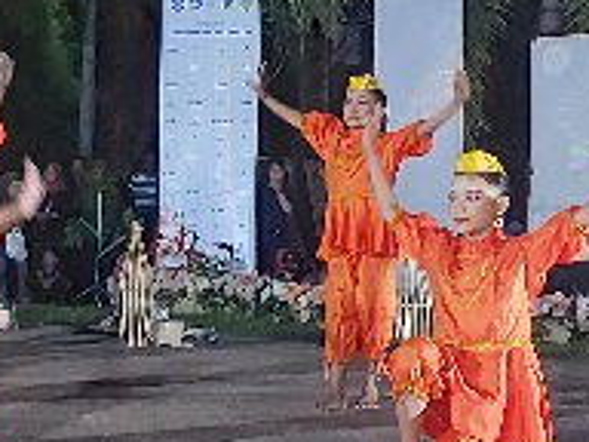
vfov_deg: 15.4
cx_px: 215
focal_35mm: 96
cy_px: 175
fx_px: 1633
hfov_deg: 20.4
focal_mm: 5.06
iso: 1000
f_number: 1.8
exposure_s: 1/25
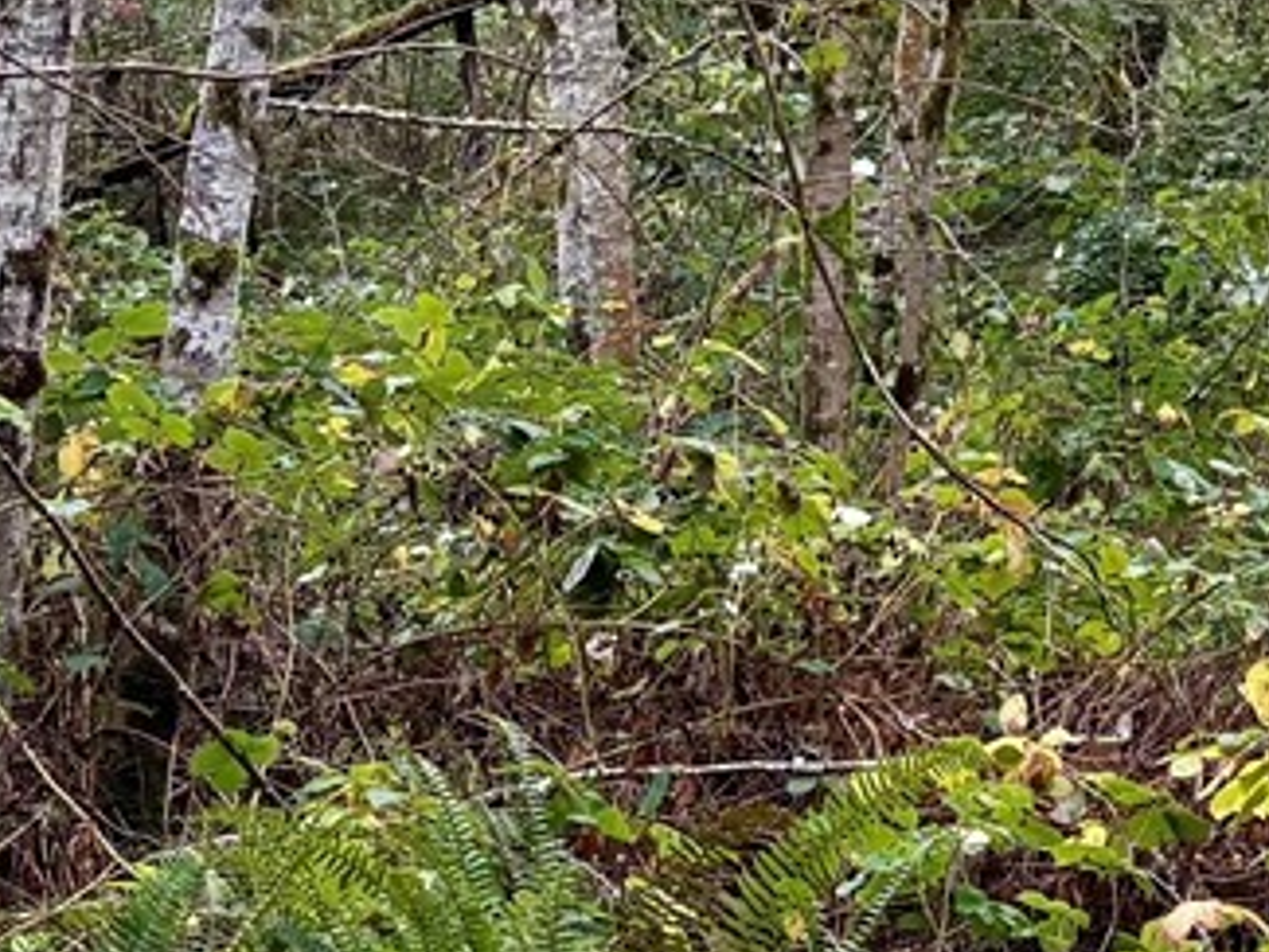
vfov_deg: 10.7
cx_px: 1097
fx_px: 4694
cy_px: -874
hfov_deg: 15.3
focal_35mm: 128
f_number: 1.6
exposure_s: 1/316
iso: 64
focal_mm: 5.96
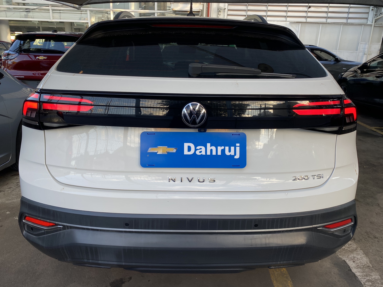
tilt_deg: -16.5
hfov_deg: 67.3
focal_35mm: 26
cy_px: 144
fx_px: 288
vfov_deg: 53.1
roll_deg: -1.7
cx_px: 192
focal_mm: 4.25
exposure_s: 1/149
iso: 32
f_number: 1.8
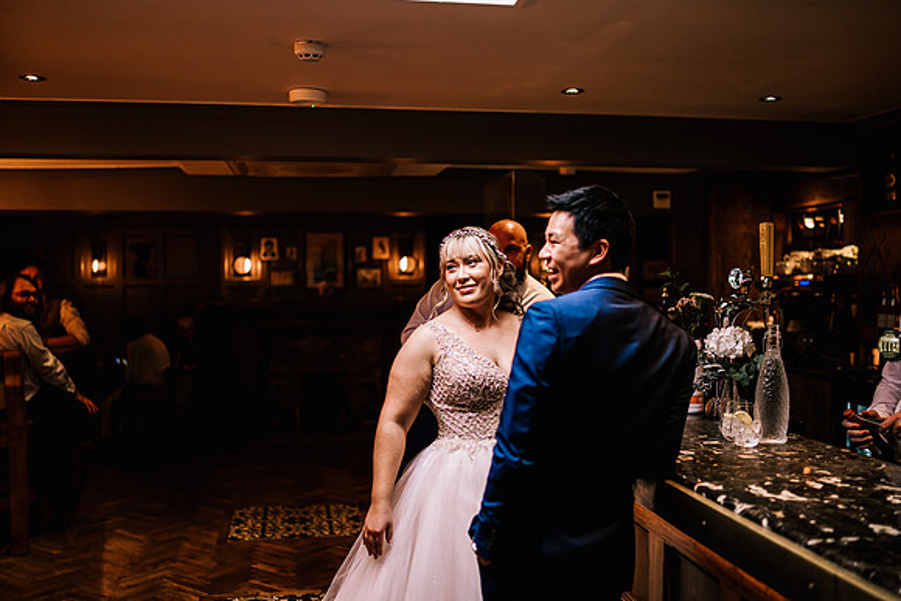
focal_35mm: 36
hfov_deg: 52.7
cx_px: 450
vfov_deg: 36.6
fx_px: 909
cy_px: 300
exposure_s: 1/500
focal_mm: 35
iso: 500
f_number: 1.4
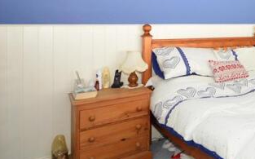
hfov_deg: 48.3
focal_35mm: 32
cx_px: 259
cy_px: 33
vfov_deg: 38.0
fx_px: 222
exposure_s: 1/15
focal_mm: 10
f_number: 6.3
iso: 640
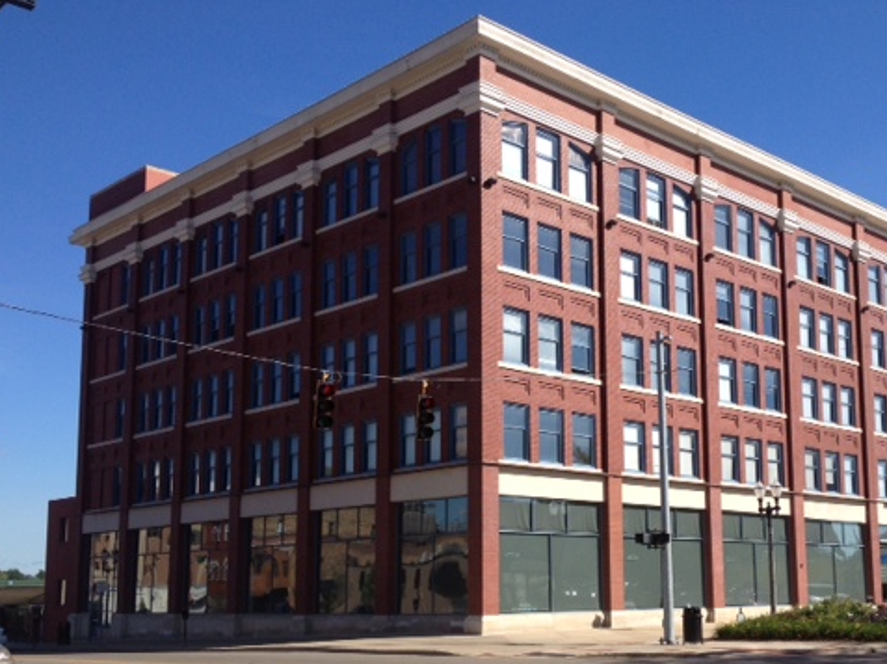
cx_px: 575
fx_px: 1203
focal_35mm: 47
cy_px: 430
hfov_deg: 40.1
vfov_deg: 30.7
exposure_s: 1/1493
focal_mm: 4.28
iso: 64
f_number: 2.4
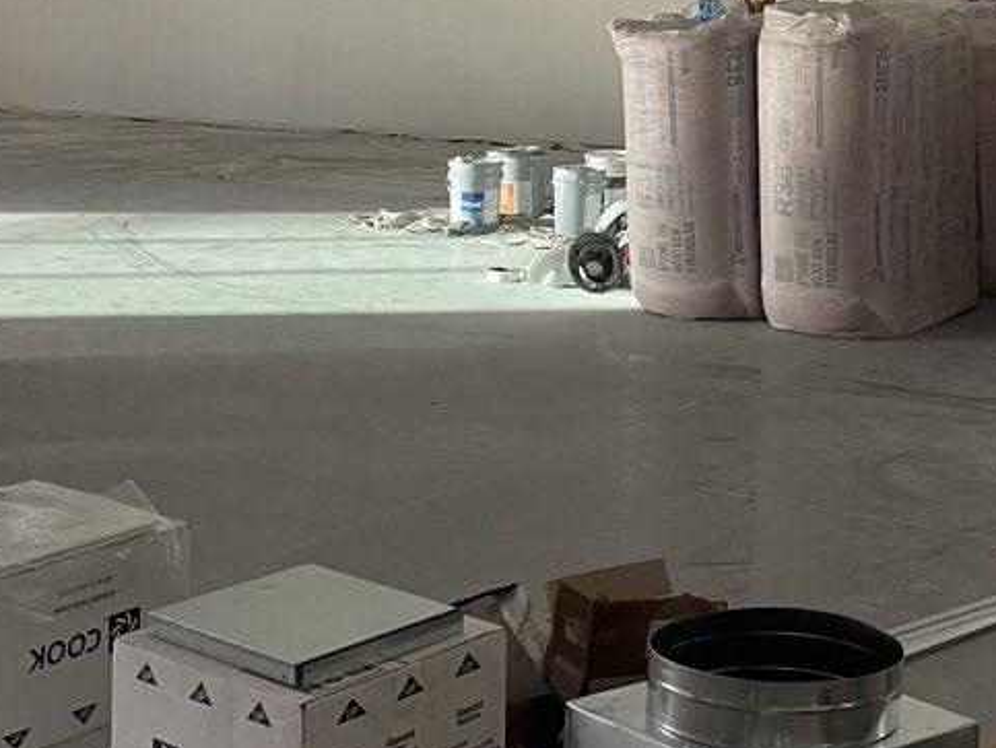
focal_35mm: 71
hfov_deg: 26.9
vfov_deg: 20.1
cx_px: 786
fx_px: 2044
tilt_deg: +0.2
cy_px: -16
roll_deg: -0.5
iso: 125
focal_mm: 4.2
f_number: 1.6
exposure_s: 1/60
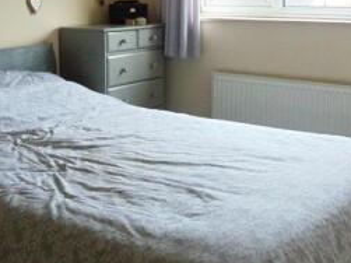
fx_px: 588
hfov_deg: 32.4
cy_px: 44
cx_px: 71
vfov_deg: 24.7
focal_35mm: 58
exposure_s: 1/25
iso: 400
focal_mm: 4.5
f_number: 3
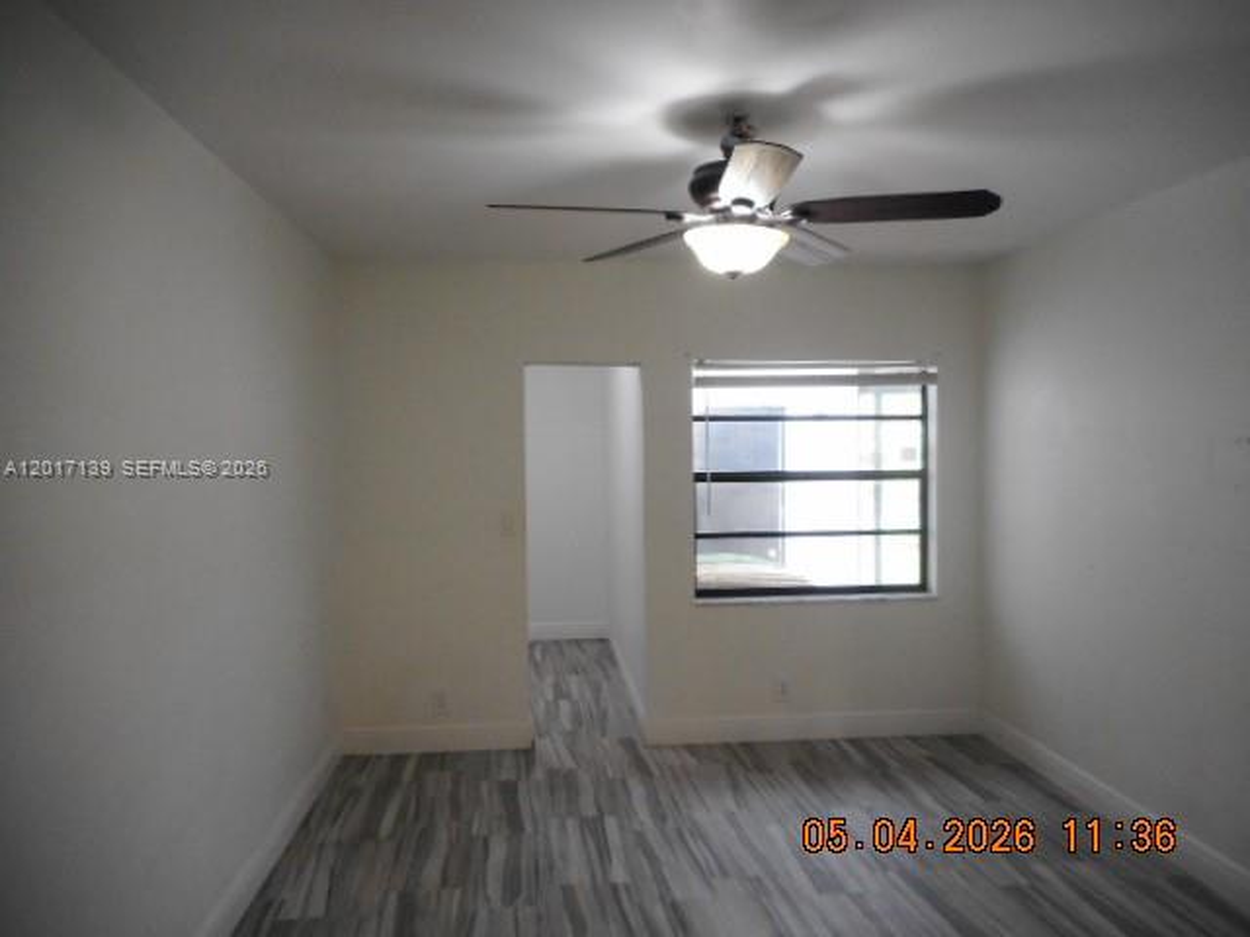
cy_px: 468
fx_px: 903
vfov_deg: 54.9
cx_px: 625
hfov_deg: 69.4
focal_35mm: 25
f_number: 3.7
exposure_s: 1/30
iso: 400
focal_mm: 4.5
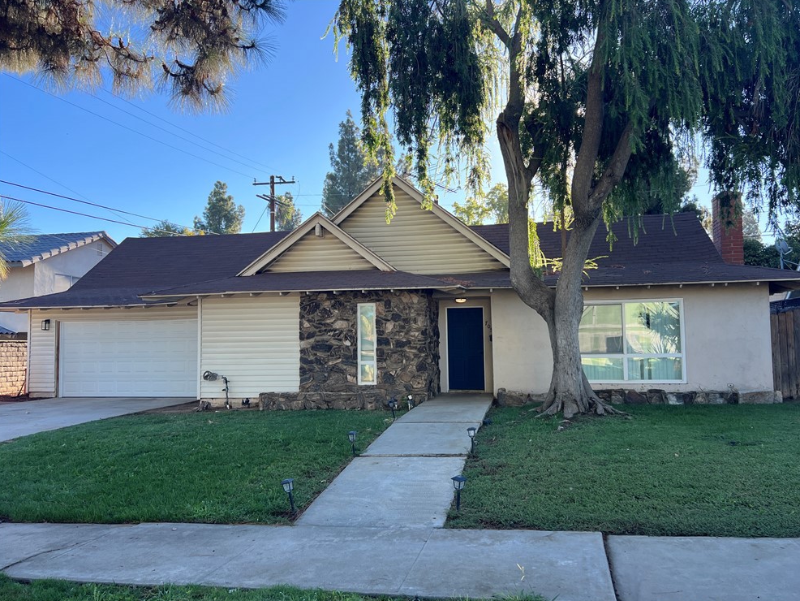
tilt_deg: +3.7
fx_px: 624
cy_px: 309
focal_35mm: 27
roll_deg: +0.7
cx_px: 411
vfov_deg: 51.4
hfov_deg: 65.3
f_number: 1.5
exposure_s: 1/873
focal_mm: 5.7
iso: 50
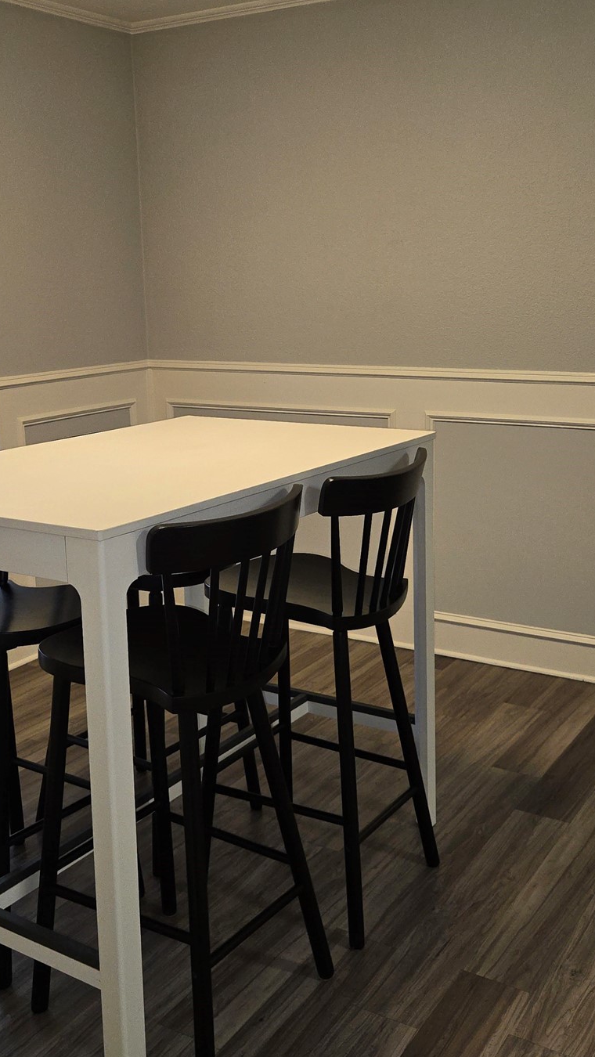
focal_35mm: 38
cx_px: 319
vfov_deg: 52.7
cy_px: 471
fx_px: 1065
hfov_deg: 31.2
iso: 125
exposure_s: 1/60
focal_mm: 5.4
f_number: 1.8
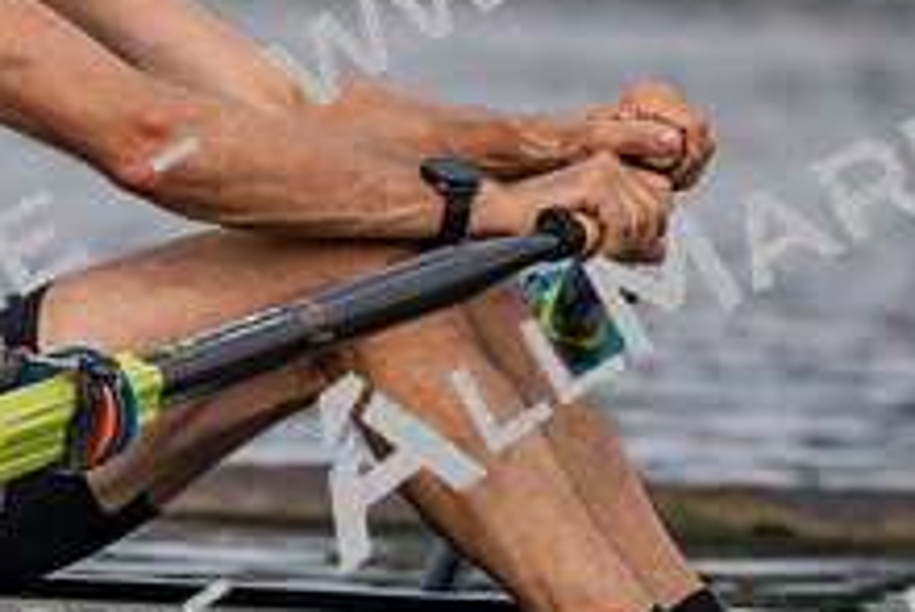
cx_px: -37
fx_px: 25636
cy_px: 177
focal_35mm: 1008
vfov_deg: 1.4
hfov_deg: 2.0
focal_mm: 382
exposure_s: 1/1600
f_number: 6.3
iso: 320
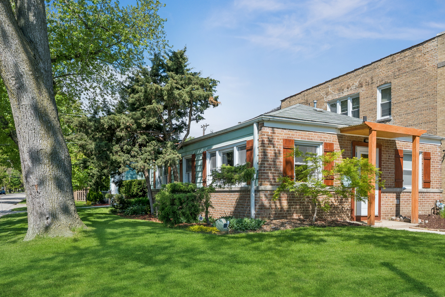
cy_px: 190
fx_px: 396
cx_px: 267
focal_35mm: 32
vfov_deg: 40.8
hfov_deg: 58.3
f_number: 11
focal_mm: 24
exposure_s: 1/250
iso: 200
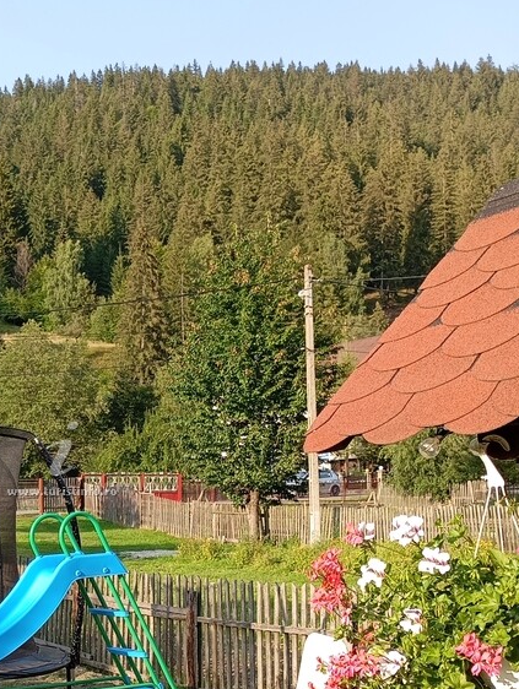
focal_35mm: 51
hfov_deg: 27.7
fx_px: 1017
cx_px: 64
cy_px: 460
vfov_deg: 37.0
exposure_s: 1/146
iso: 100
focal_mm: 4.27
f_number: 1.8
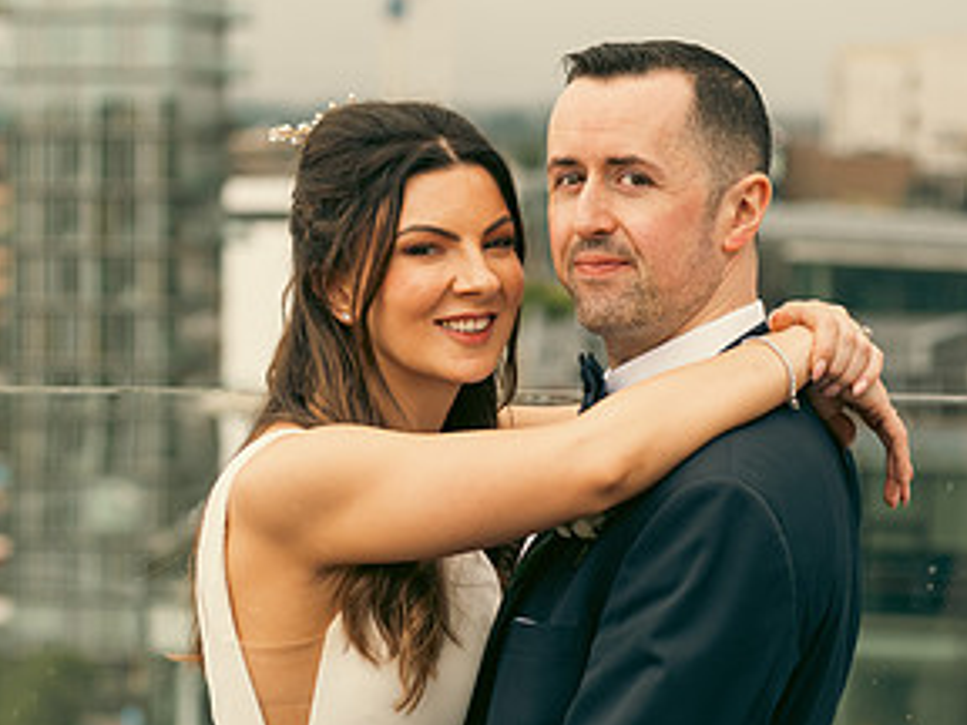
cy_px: 478
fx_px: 4330
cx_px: 208
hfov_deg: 12.7
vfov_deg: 9.6
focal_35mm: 155
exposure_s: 1/250
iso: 160
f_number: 3.5
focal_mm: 80
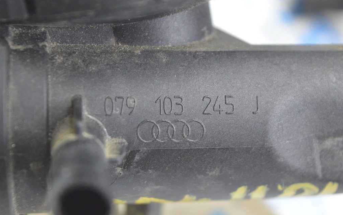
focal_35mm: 85
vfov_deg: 15.4
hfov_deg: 24.5
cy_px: 108
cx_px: 171
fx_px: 790
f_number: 5.6
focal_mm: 55
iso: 800
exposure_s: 1/20
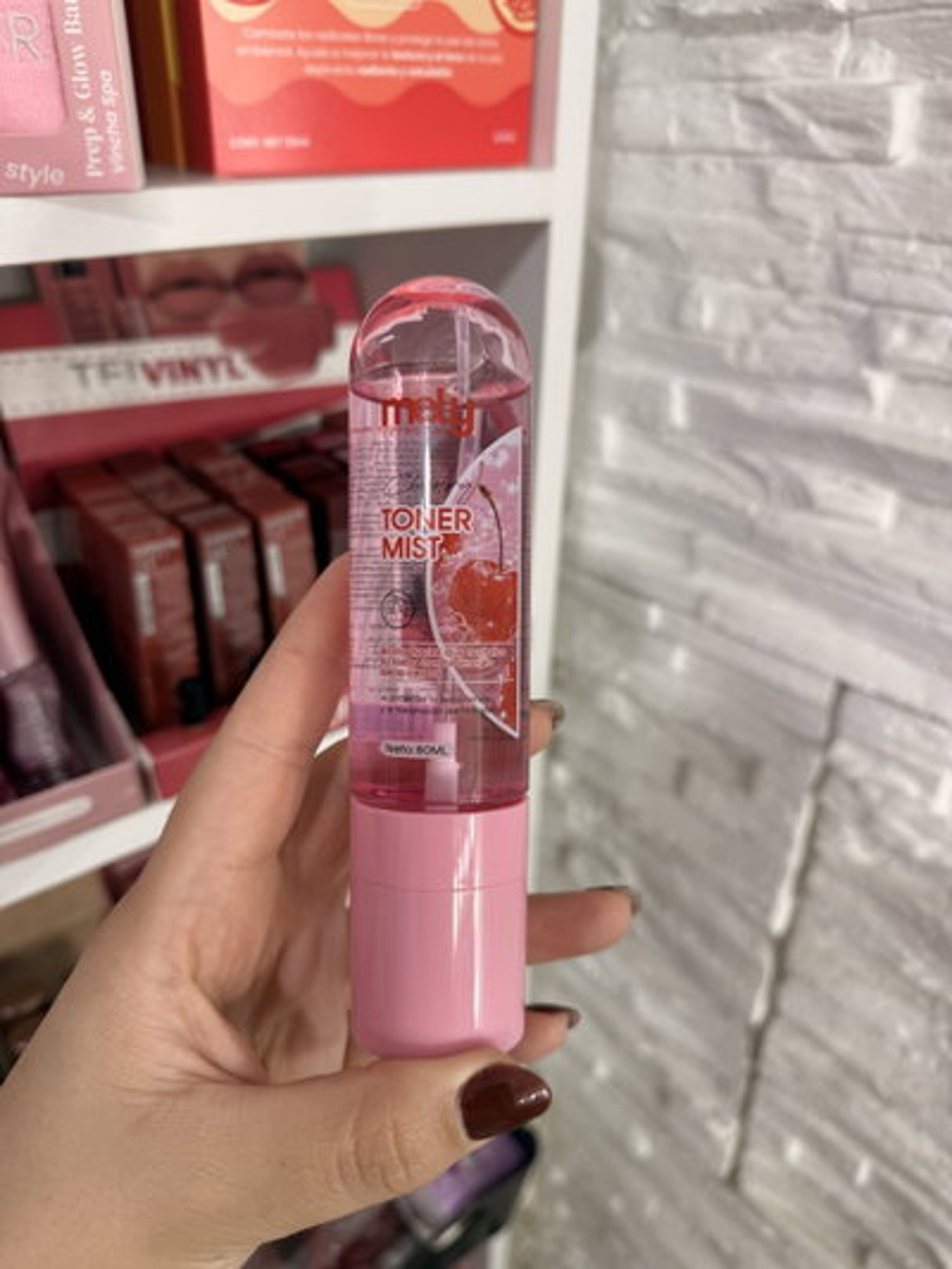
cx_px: 476
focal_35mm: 24
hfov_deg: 56.8
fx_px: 880
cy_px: 634
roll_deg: -1.0
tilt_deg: -28.7
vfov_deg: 71.6
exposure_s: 1/100
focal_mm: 6.76
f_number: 1.78
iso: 100
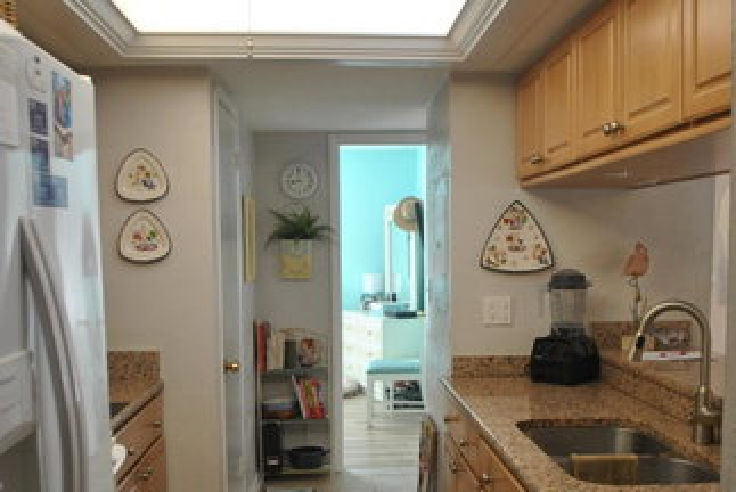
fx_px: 818
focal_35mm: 40
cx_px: 382
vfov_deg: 33.2
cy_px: 328
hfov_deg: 48.4
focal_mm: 18
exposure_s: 1/30
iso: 320
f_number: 3.5
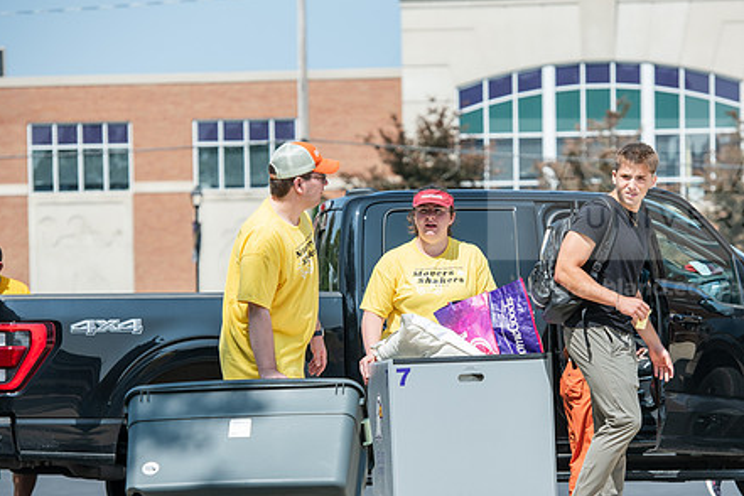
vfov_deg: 7.5
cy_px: 323
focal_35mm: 184
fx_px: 3802
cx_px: 437
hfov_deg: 11.2
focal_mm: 140
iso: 125
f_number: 5
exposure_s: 1/640
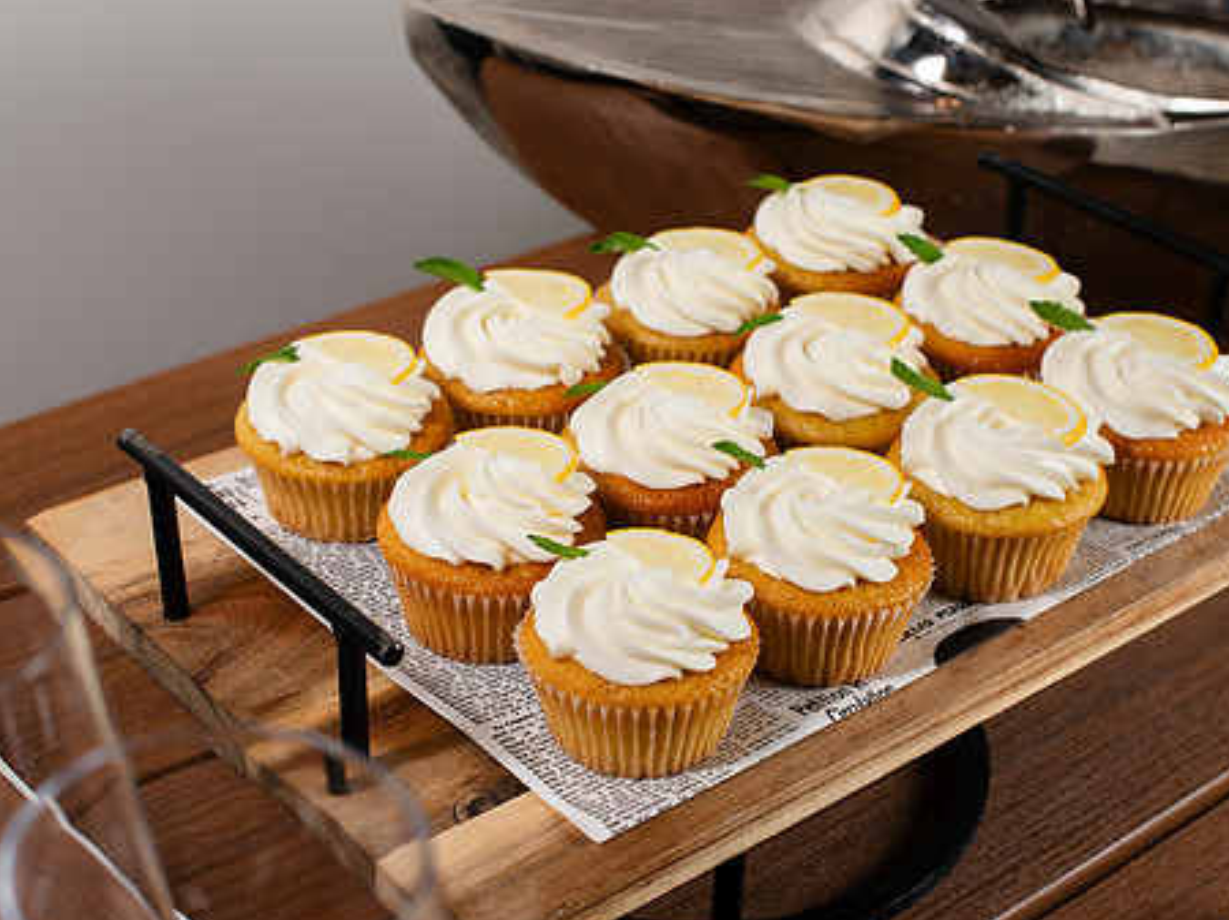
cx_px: 677
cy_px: 520
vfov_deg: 23.6
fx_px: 2200
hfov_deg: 31.2
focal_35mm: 62
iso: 200
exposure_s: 1/200
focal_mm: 50
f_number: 7.1
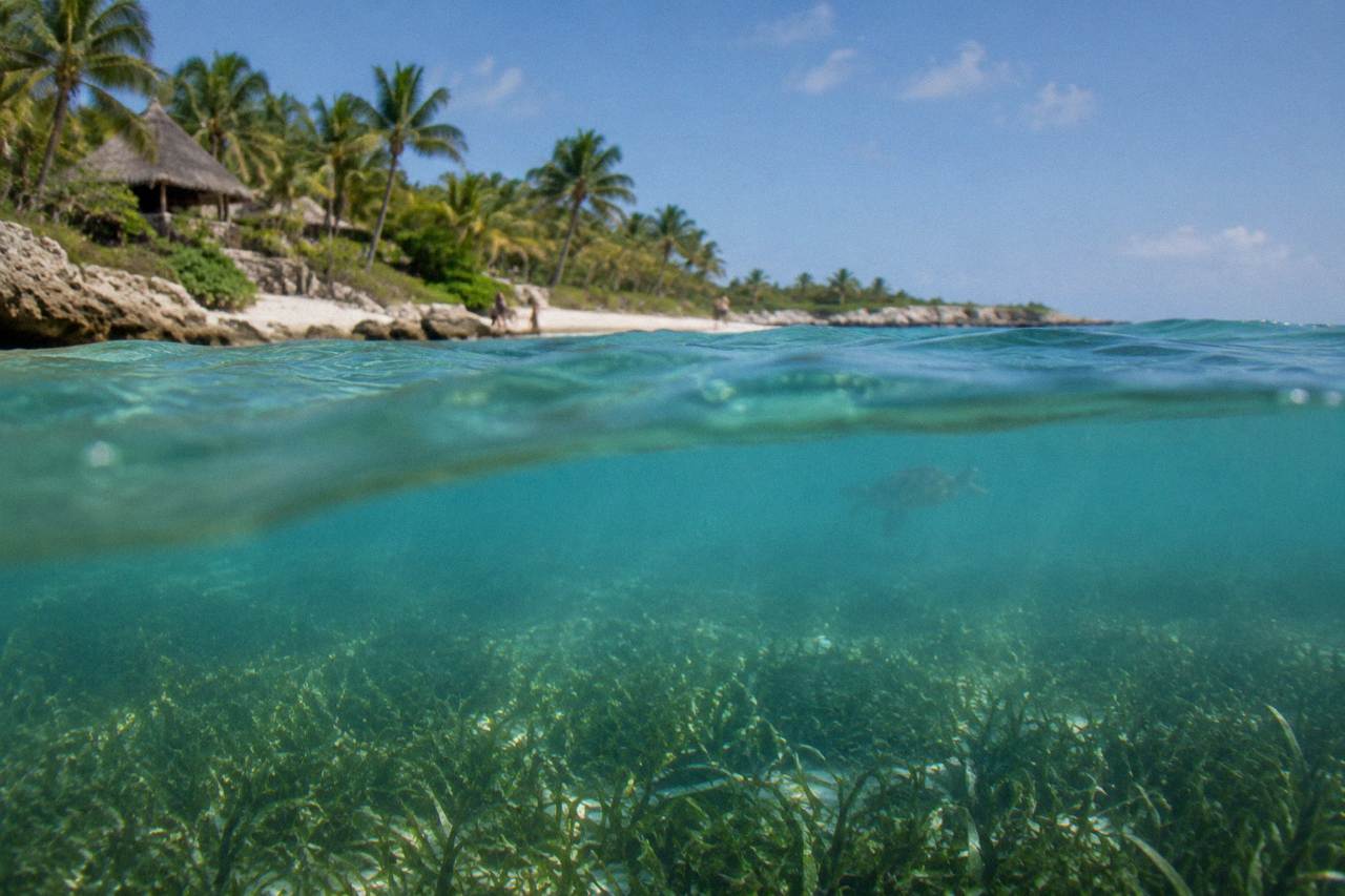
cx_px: 672
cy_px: 448
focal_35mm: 35
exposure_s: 1/320
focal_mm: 35
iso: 500
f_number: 10
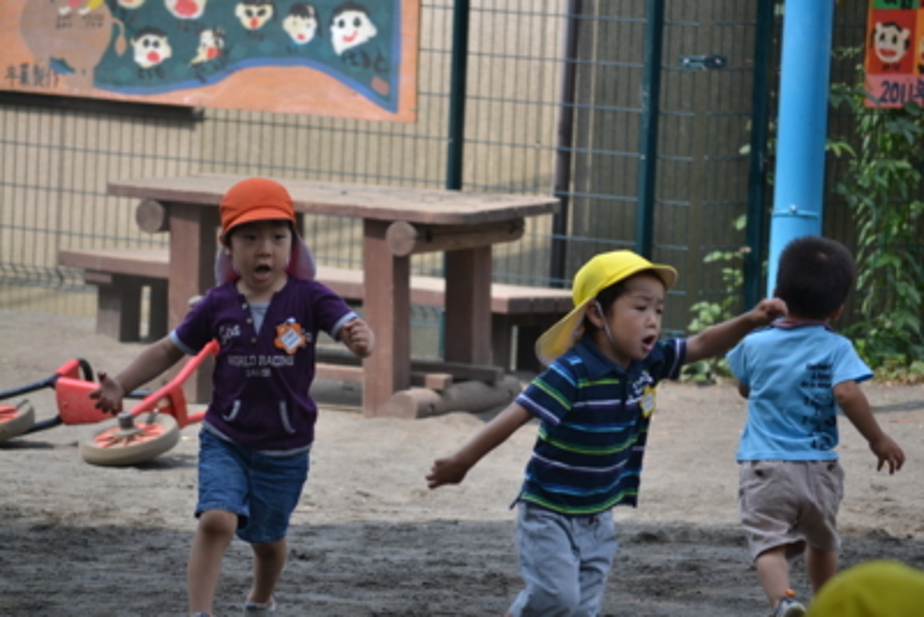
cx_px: 462
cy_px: 308
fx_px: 7702
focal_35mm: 300
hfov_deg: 6.9
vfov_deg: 4.6
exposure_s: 1/500
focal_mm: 200
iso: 220
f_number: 5.6
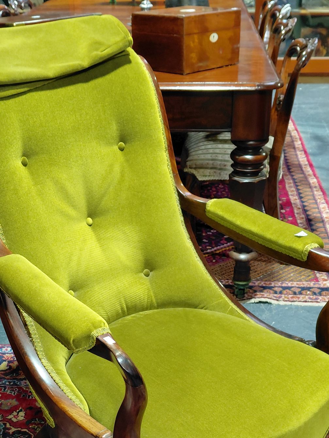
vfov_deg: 47.1
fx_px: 481
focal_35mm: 38
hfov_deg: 37.7
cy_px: 329
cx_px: 140
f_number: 1.8
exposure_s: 1/60
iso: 200
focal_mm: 4.69
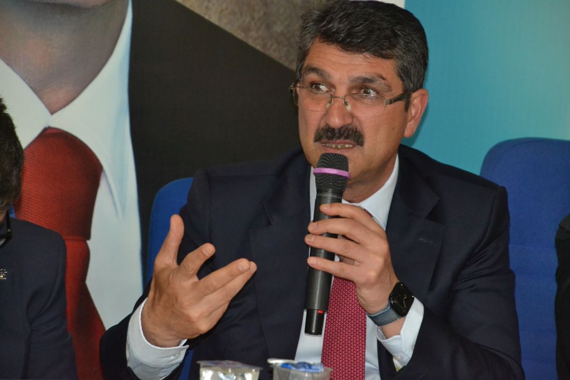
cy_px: 190
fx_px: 2660
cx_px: 285
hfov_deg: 12.2
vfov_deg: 8.2
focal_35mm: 168
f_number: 5.6
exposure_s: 1/60
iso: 3200
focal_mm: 112
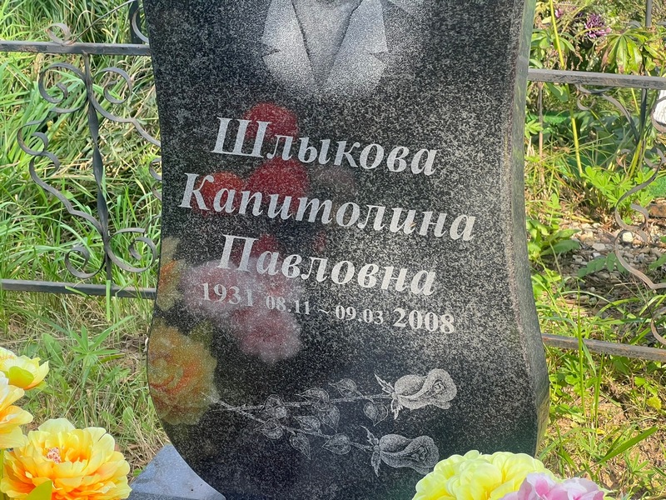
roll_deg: +3.9
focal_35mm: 77
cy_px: 250
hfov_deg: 25.3
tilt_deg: -21.4
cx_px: 333
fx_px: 1481
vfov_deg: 19.1
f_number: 2.8
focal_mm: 9
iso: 40
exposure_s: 1/121
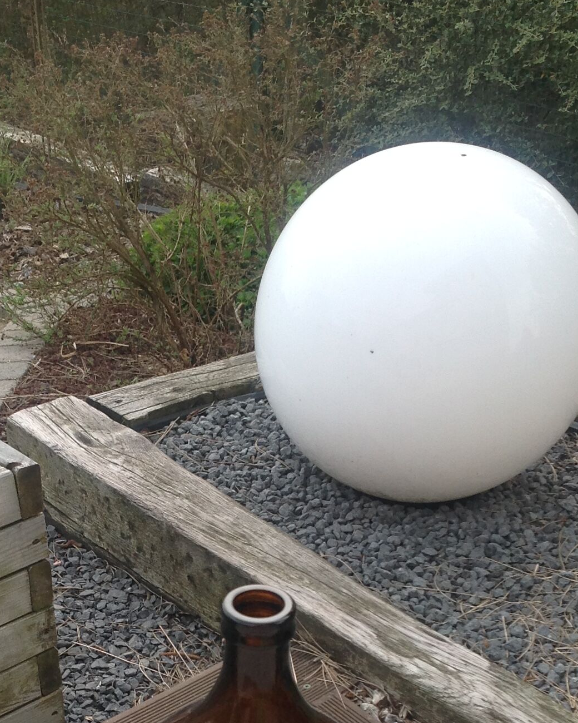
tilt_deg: -35.8
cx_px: 241
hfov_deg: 22.5
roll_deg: -0.9
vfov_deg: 27.0
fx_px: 1454
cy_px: 637
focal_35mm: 68
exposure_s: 1/504
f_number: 2.4
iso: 50
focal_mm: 4.28
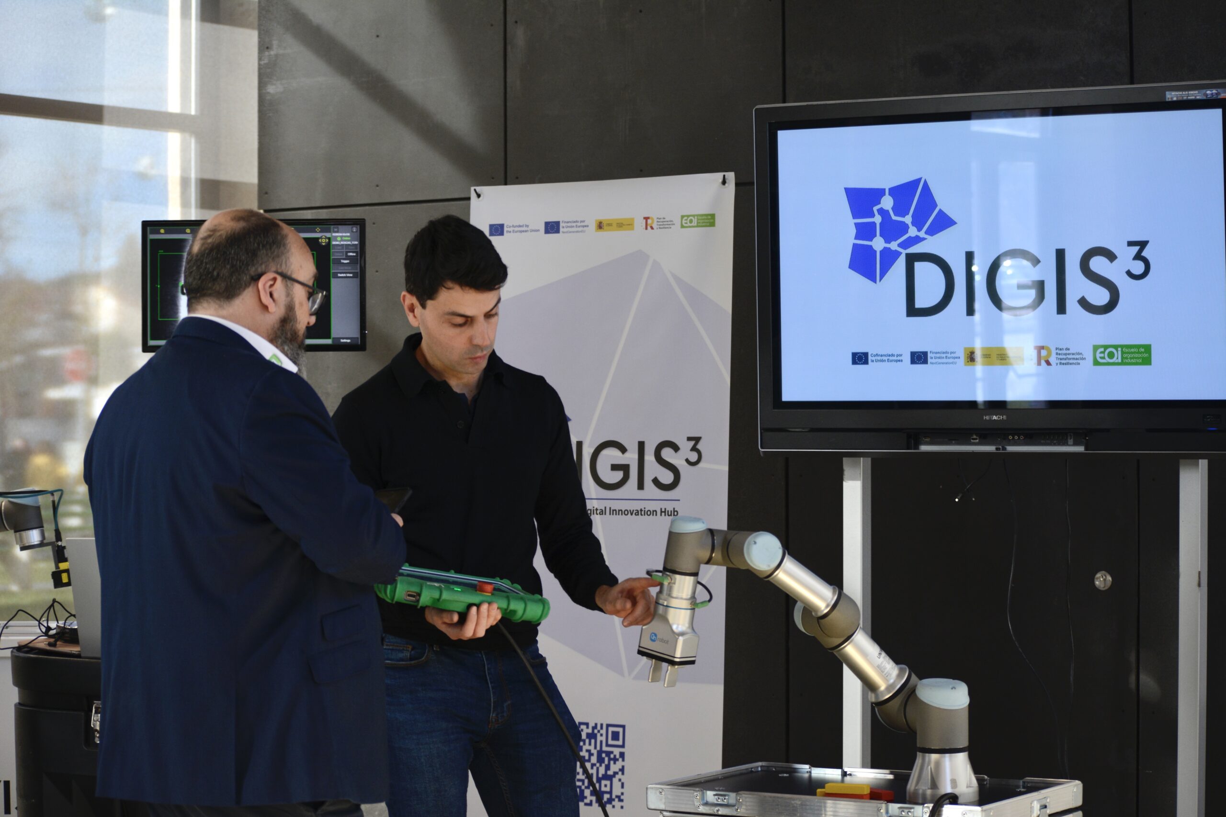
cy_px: 408
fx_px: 2810
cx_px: 613
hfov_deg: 24.6
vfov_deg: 16.6
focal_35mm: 82
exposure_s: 1/100
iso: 400
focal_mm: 55
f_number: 4
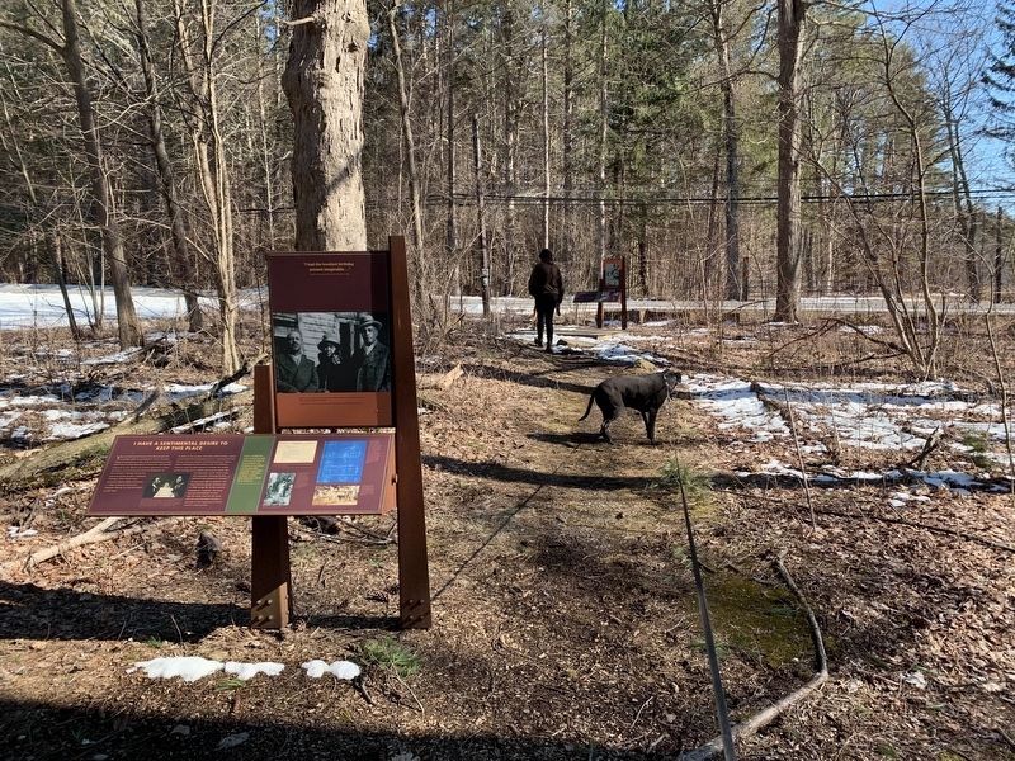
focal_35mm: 26
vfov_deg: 53.1
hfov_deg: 67.3
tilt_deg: -9.5
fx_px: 762
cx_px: 508
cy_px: 380
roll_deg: +1.2
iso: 25
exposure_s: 1/608
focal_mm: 4.25
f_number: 1.8
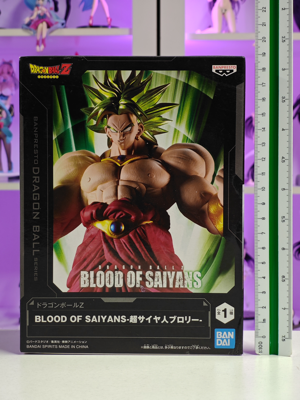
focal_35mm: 80
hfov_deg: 18.4
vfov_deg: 24.4
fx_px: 924
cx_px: 150
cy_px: 200
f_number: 2.4
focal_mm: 7.48
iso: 400
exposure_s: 1/14.9
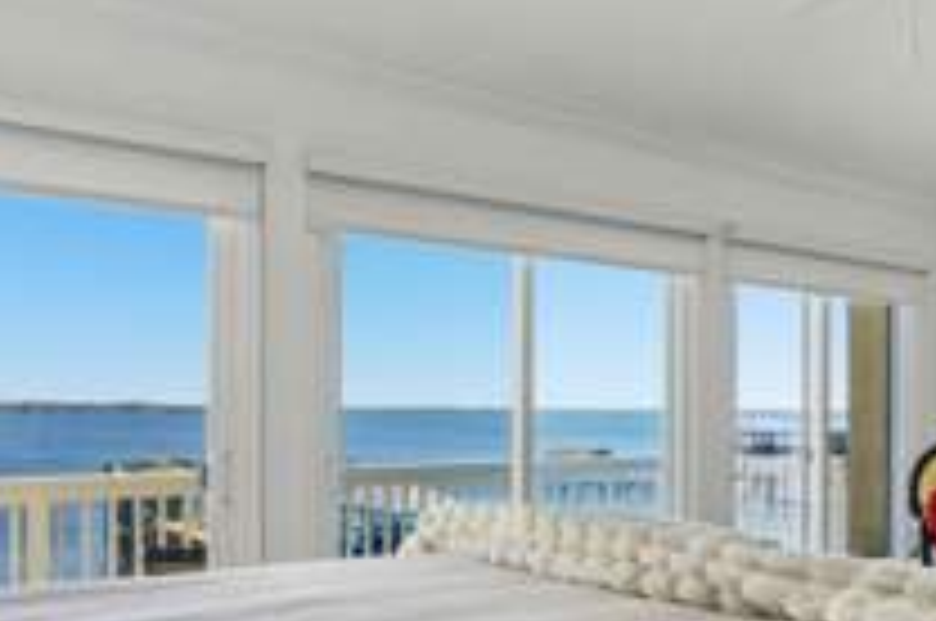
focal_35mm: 37
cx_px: 634
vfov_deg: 35.5
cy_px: 414
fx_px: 961
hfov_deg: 50.9
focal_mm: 16
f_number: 9
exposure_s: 1/4000
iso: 1000
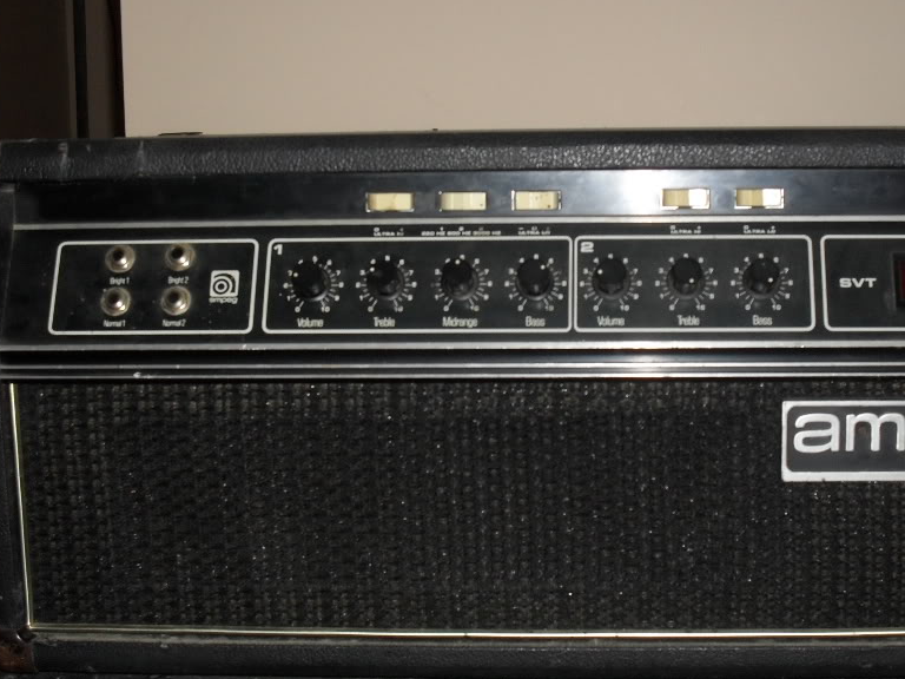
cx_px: 586
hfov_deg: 34.1
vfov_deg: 26.1
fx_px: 1464
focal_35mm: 56
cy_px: 355
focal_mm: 7.5
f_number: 3.6
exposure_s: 1/45
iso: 200
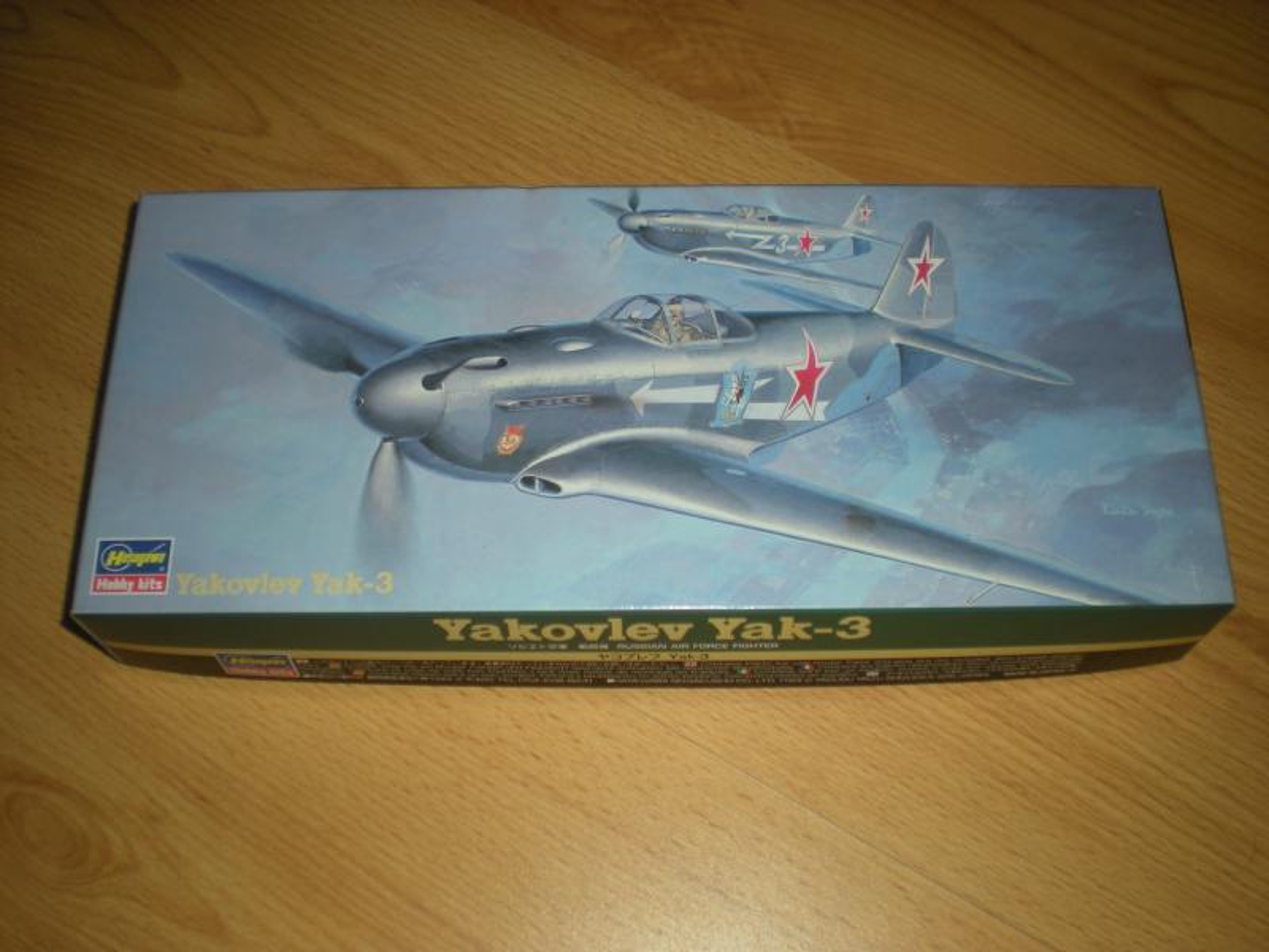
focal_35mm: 38
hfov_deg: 49.0
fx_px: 1393
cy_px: 476
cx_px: 634
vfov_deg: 37.7
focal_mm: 6.3
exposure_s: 1/60
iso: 64
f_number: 3.1
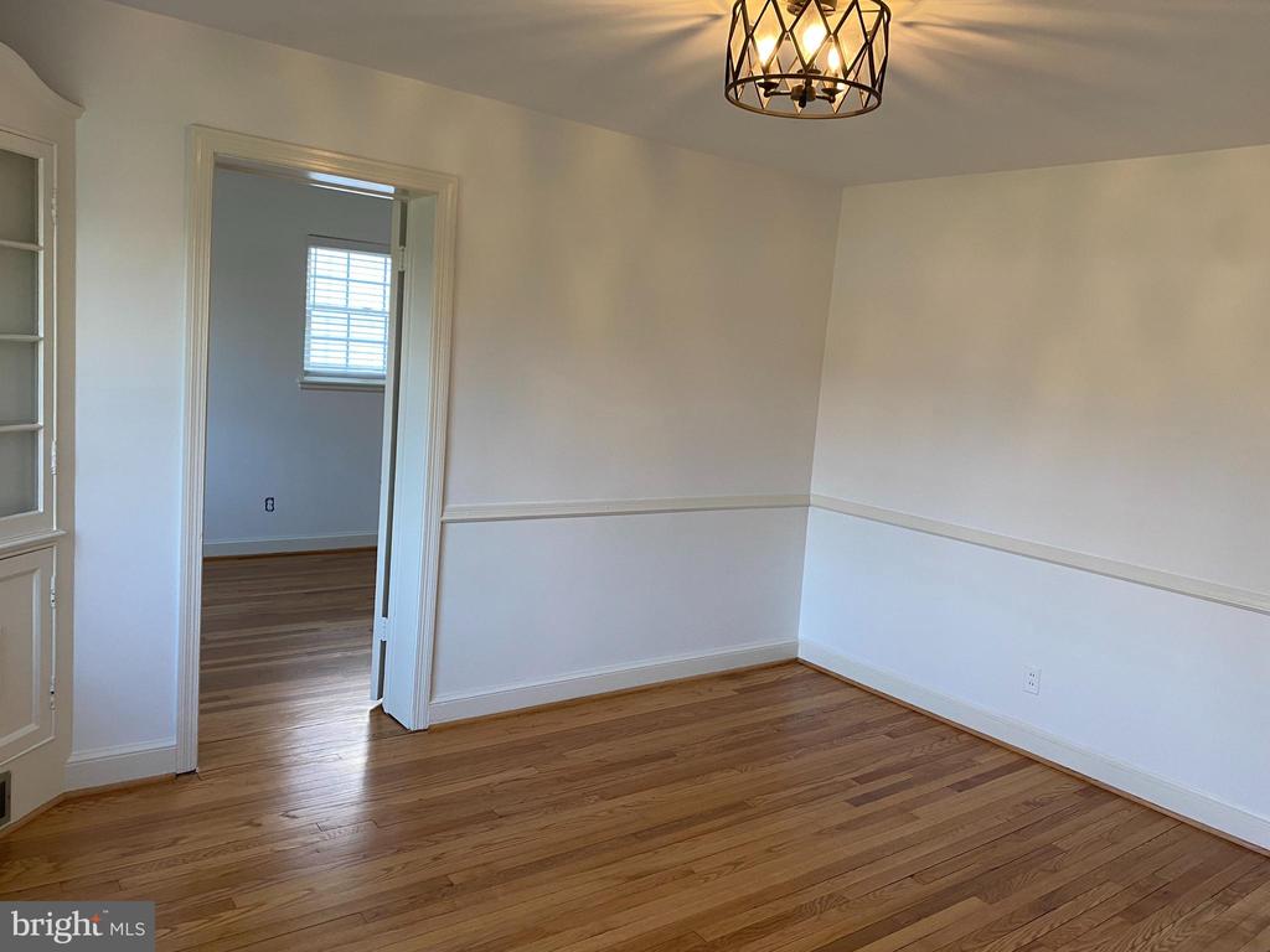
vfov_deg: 53.1
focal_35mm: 26
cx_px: 635
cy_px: 476
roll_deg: -4.4
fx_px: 954
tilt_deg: -9.6
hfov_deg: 67.3
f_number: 1.8
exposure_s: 1/60
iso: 80
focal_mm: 4.25
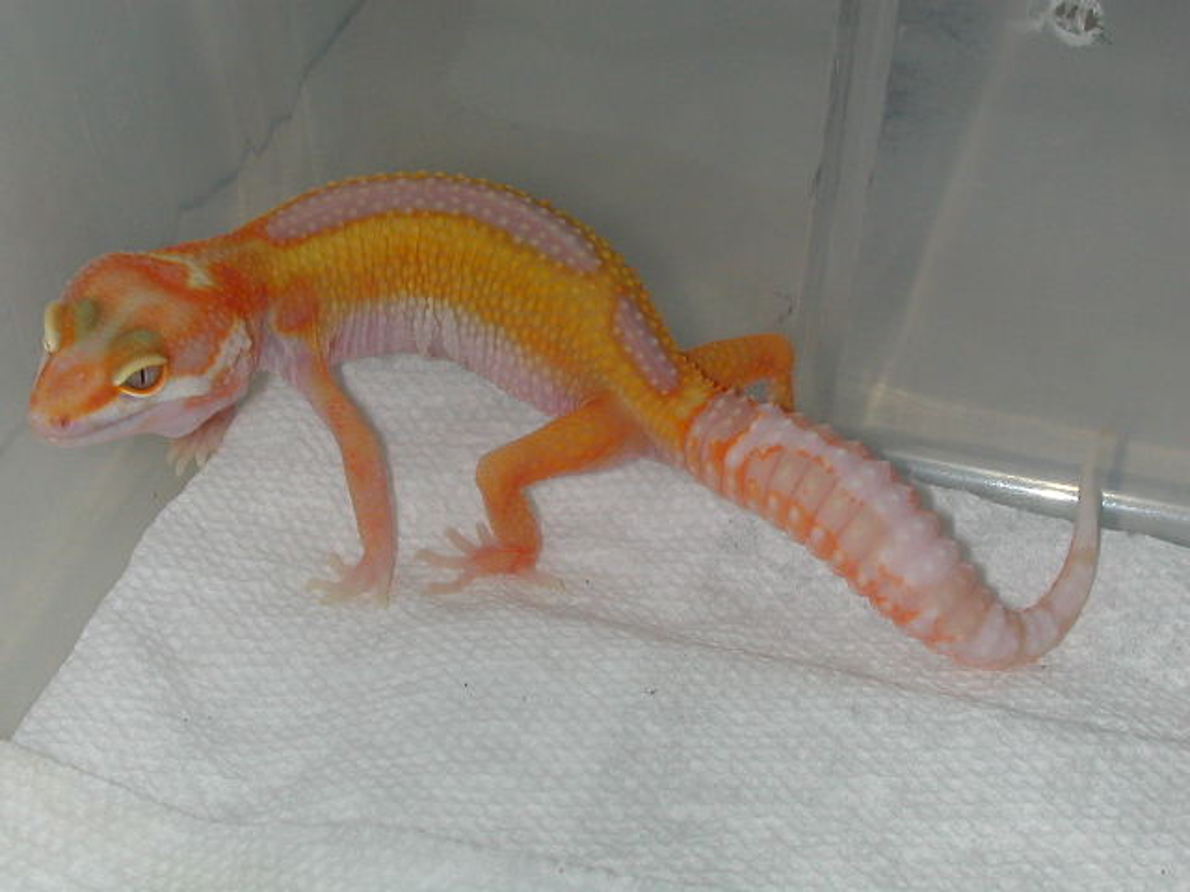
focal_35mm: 68
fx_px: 2338
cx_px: 595
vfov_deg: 21.6
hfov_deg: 28.6
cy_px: 446
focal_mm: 10.4
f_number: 6.1
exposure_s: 1/59.9
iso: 100
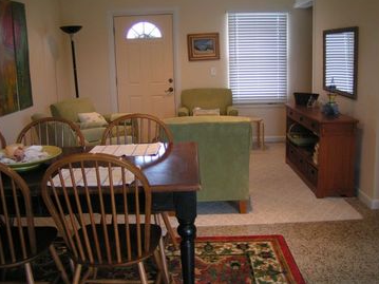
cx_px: 190
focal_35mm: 39
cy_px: 139
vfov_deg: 36.8
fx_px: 427
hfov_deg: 47.9
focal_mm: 5.8
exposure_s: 1/40
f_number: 2.8
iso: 125
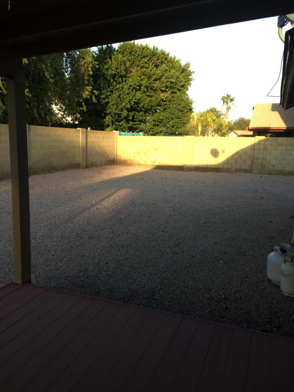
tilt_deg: -8.9
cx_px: 147
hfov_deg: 48.2
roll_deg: -0.8
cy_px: 196
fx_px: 328
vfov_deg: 61.7
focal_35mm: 29
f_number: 2.2
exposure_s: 1/215
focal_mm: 4.15
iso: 32
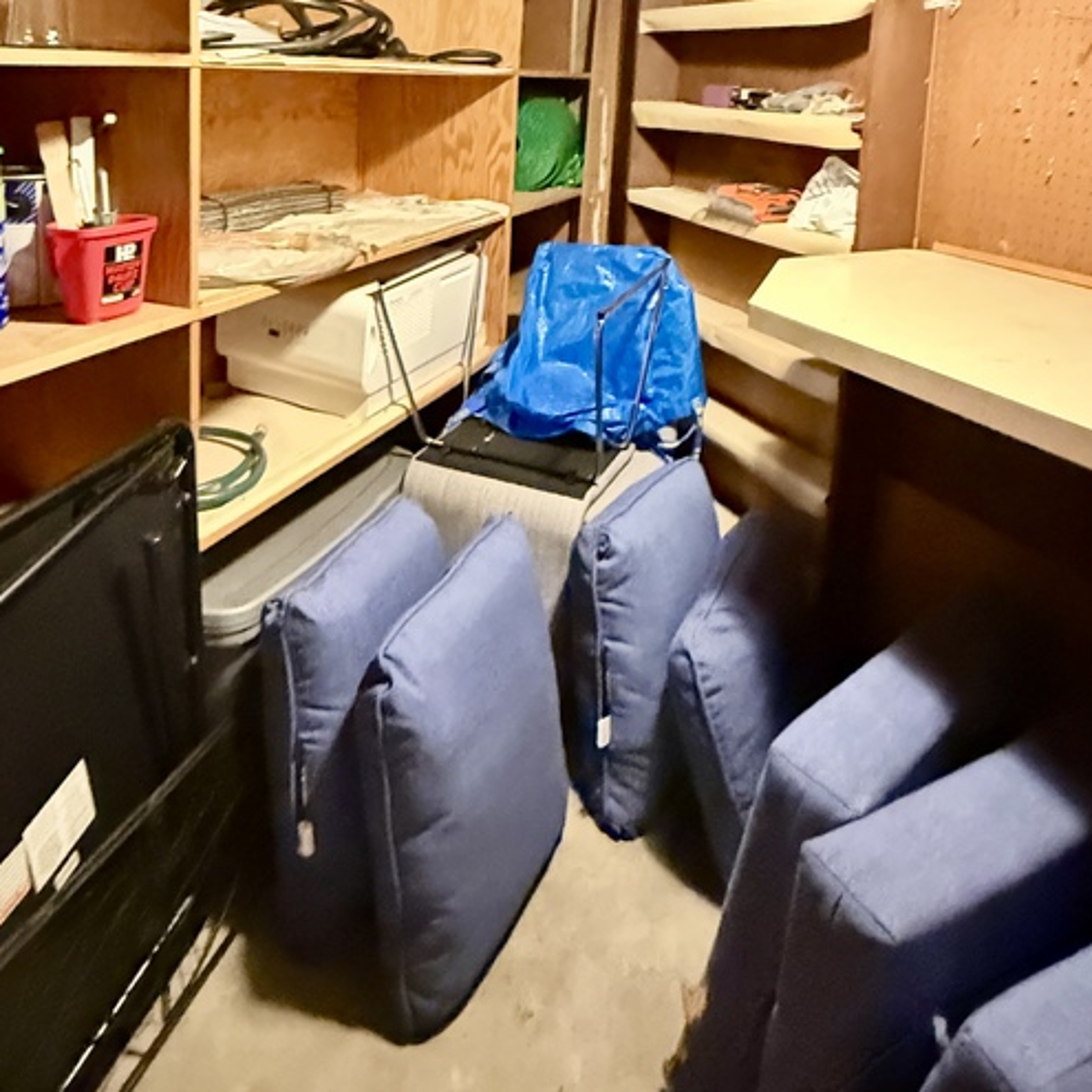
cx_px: 465
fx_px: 964
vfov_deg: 54.6
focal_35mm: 27
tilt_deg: -7.5
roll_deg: -3.8
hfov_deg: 58.8
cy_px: 205
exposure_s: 1/30
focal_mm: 2.22
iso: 2000
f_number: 2.2
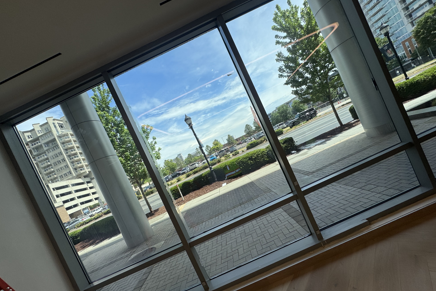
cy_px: 157
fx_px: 182
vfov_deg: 77.2
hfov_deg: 100.4
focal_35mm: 15
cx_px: 219
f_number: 2.2
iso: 40
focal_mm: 2.22
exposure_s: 1/993
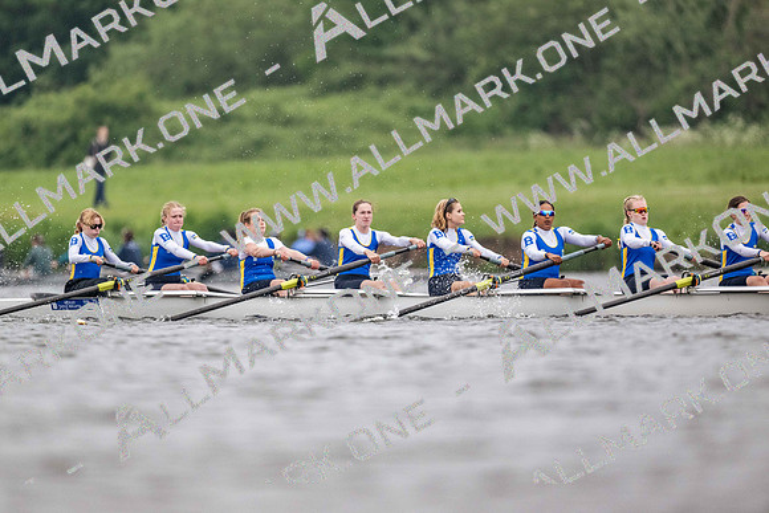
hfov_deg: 3.4
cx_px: 384
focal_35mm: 600
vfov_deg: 2.3
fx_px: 12819
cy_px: 256
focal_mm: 600
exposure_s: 1/2000
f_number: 4
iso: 2500
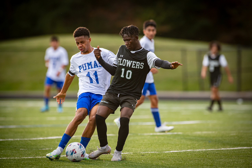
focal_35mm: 400
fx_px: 2798
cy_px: 84
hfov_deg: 5.2
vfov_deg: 3.4
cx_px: 126
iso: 1600
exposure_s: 1/2000
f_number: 4
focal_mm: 400
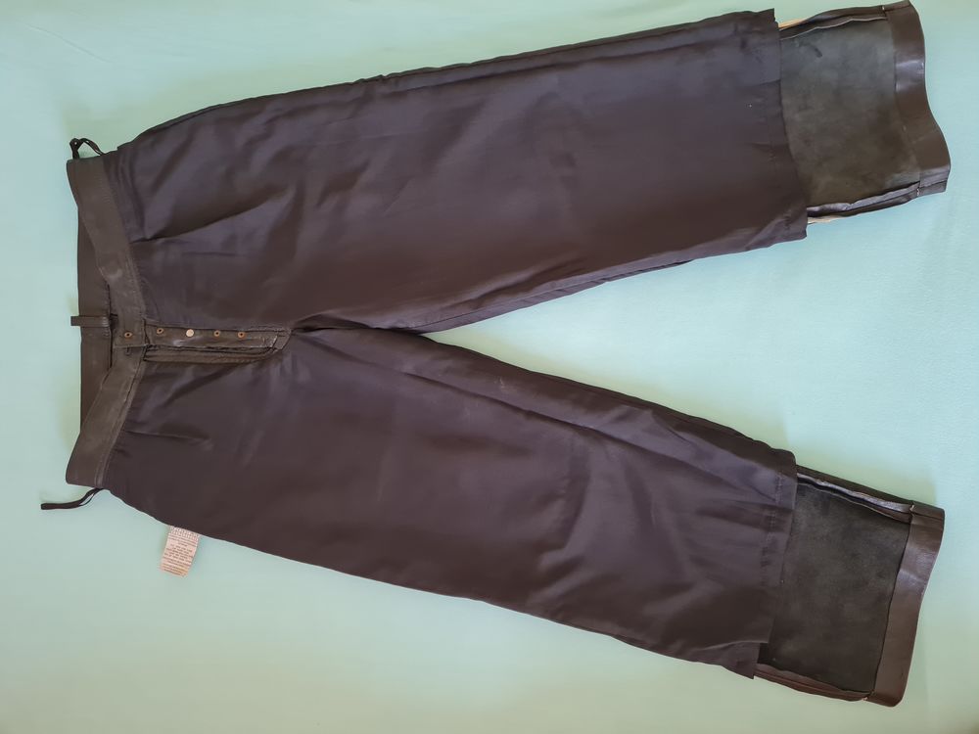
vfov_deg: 53.1
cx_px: 490
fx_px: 735
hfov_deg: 67.3
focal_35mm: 26
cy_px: 367
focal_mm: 5.4
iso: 400
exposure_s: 1/50
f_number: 1.8
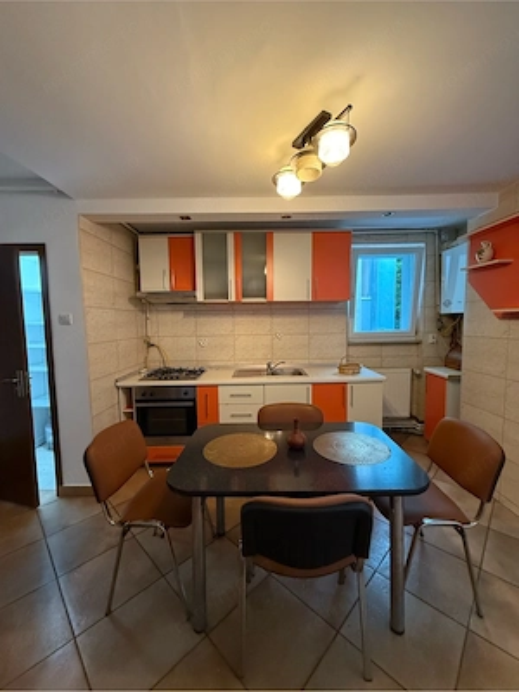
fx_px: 280
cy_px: 346
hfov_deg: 85.7
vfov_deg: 102.1
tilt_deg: -5.2
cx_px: 260
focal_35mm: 14
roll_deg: +0.6
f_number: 2.2
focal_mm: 2.22
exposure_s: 1/50
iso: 640
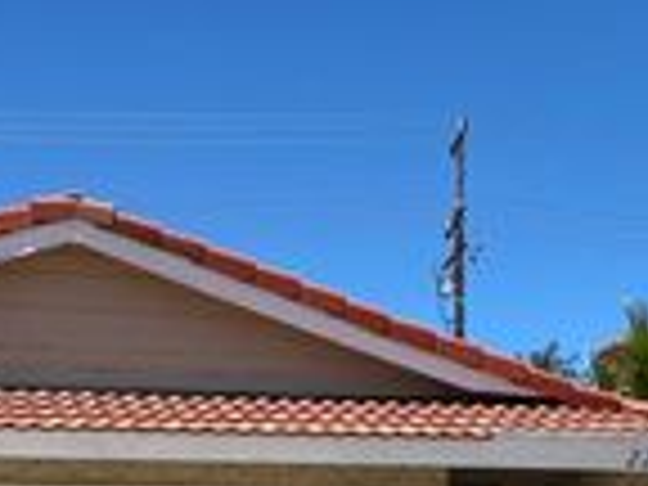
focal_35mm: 90
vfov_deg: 15.6
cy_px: 623
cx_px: 230
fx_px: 1685
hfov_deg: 21.7
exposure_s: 1/4274
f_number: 1.8
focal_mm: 4.25
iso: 32
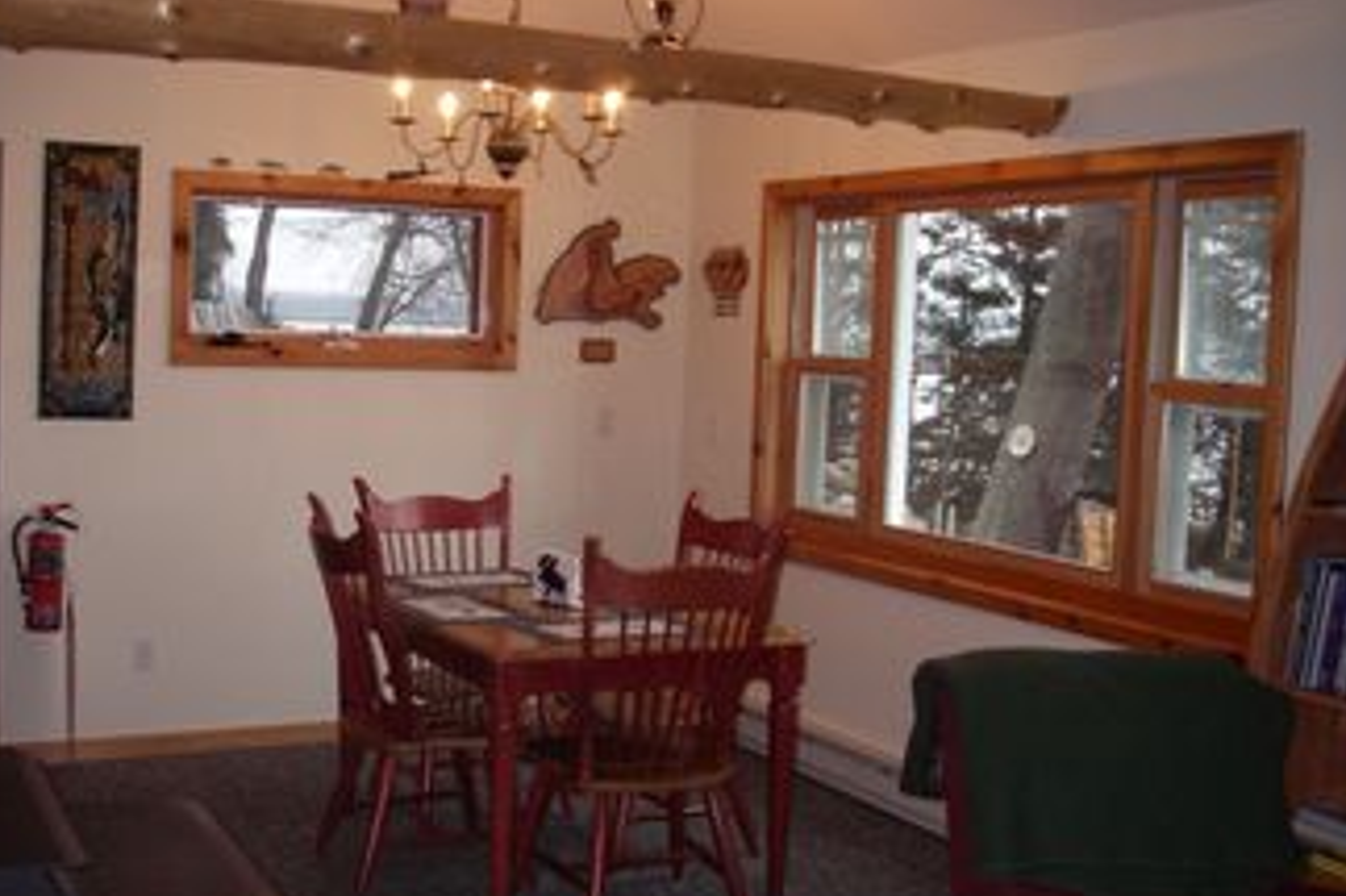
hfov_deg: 43.5
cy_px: 467
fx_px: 1682
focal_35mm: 45
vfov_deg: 29.8
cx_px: 583
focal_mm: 6.3
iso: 200
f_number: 3.3
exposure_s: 1/40
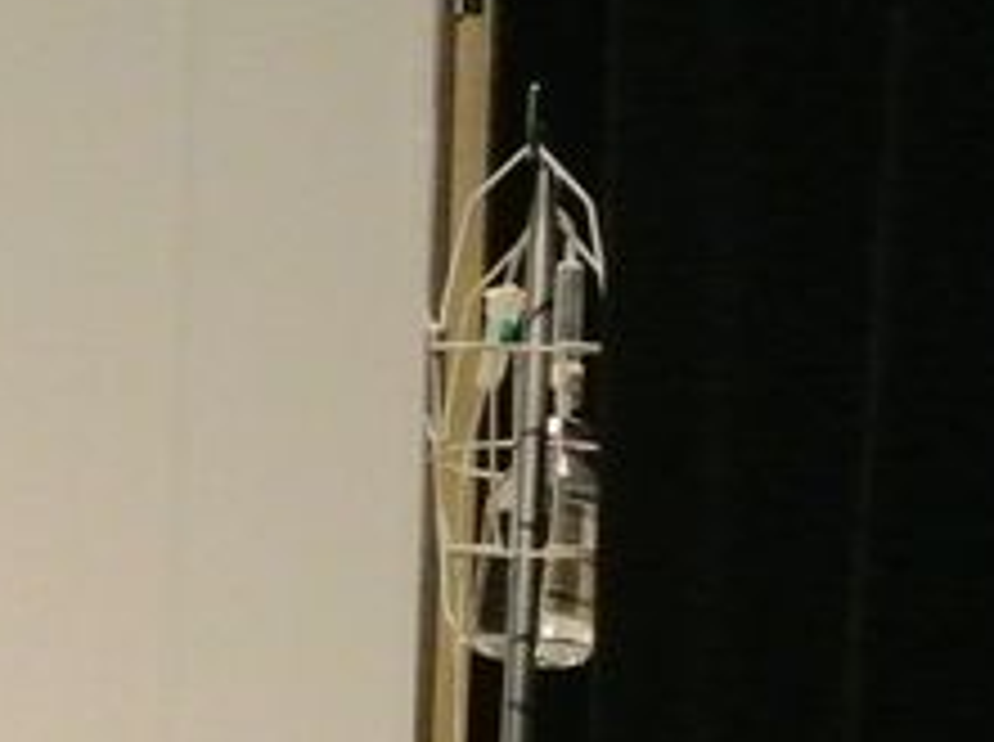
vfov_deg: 4.1
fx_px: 10321
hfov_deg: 5.4
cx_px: -742
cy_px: 1064
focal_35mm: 360
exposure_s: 1/50
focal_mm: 38.5
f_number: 9
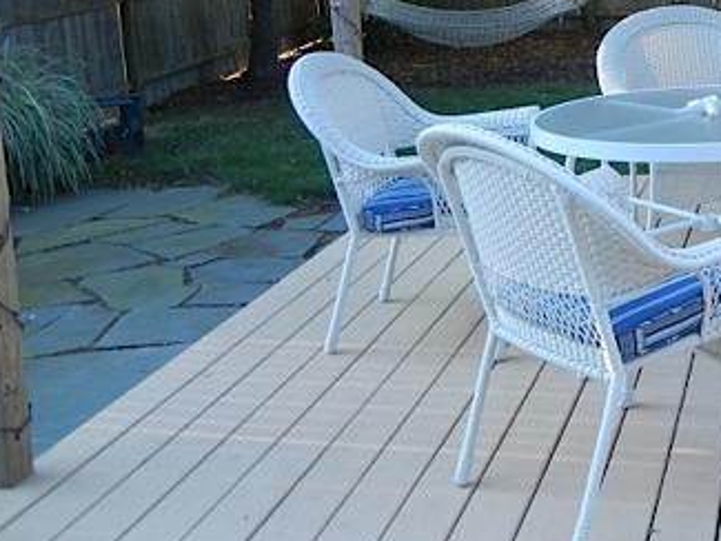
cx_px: 697
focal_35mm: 59
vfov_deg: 24.2
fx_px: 1229
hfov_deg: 30.7
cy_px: 71
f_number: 3.5
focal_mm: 5.4
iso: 160
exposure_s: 1/68.1
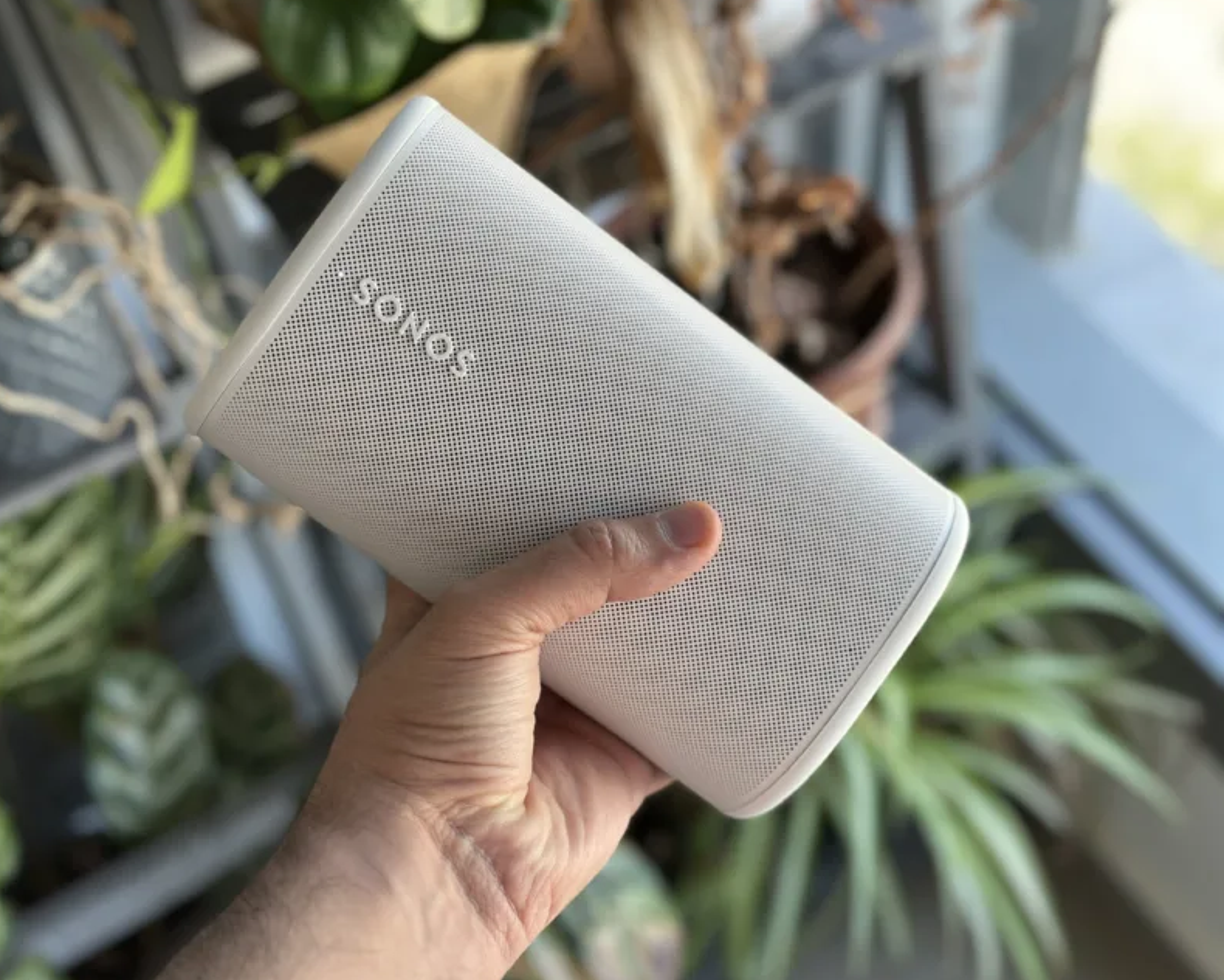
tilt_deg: -51.9
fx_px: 1848
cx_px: 559
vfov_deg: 29.7
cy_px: 489
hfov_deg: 36.6
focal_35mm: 51
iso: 80
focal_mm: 6.86
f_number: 1.78
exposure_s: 1/279
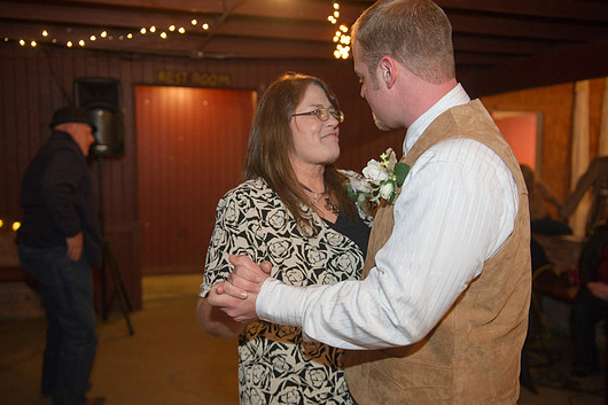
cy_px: 208
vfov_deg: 37.8
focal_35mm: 35
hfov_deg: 54.4
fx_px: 591
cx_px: 293
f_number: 2.8
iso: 1250
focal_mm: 32
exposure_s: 1/80
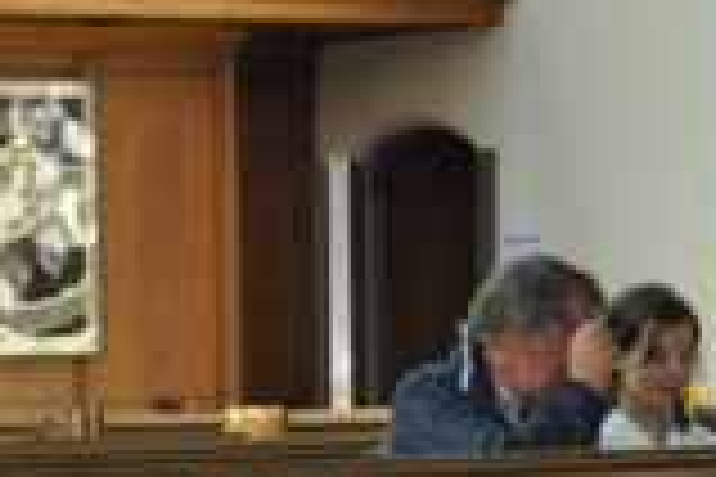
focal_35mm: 240
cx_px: -545
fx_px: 4773
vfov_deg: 5.6
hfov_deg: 8.3
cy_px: 812
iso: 800
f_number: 5
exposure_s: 1/60
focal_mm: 38
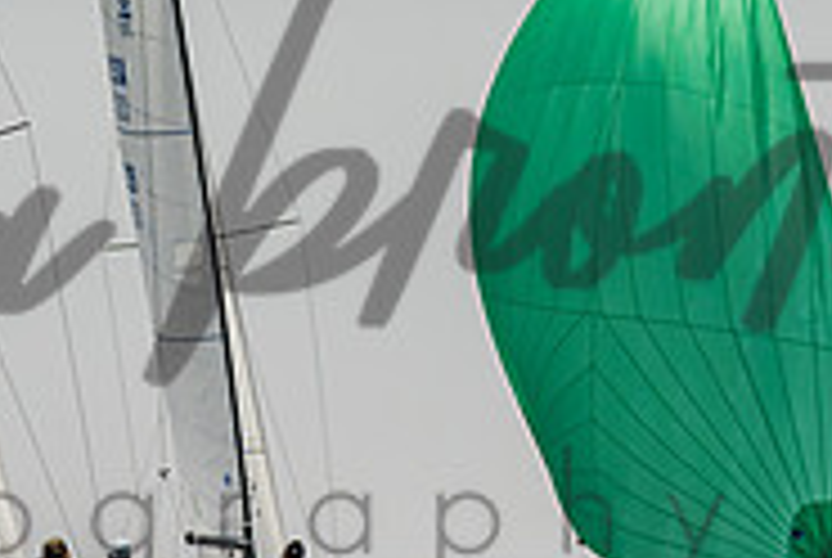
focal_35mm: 727
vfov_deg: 1.9
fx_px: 16828
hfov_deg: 2.8
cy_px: 405
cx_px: 402
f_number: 6.3
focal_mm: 180
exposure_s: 1/3200
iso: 400
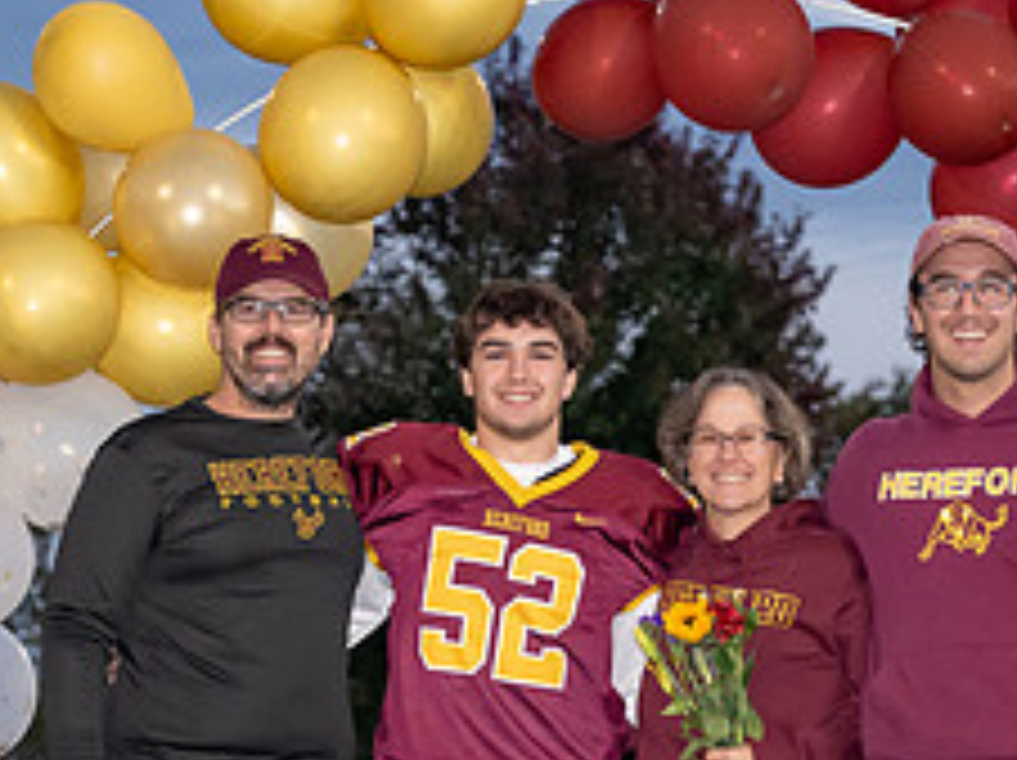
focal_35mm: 294
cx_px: 1030
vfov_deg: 5.0
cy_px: 708
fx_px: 8628
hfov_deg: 6.7
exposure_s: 1/200
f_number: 4.5
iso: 1000
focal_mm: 70
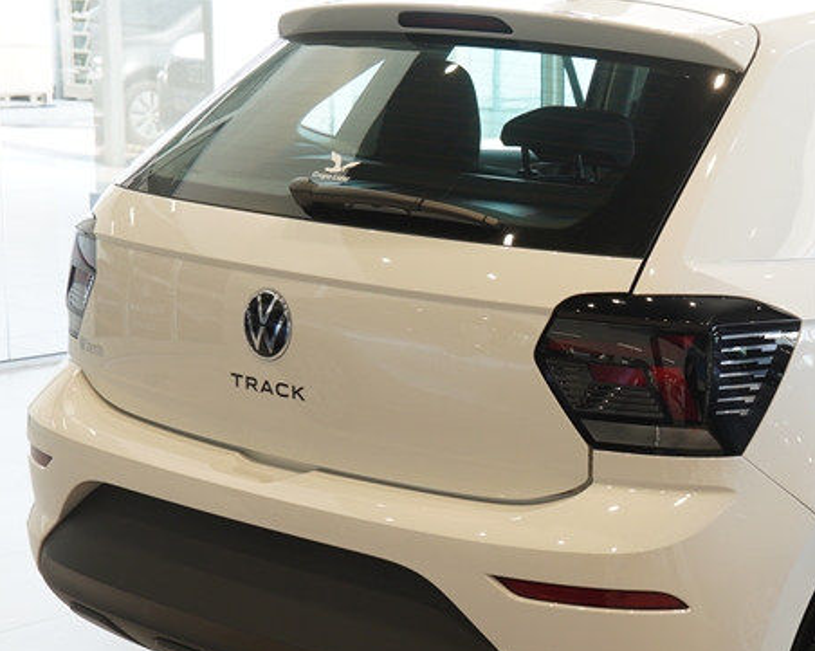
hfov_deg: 22.3
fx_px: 2001
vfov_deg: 18.5
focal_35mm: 83
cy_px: 381
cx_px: 775
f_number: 3.5
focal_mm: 26
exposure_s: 1/60
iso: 160
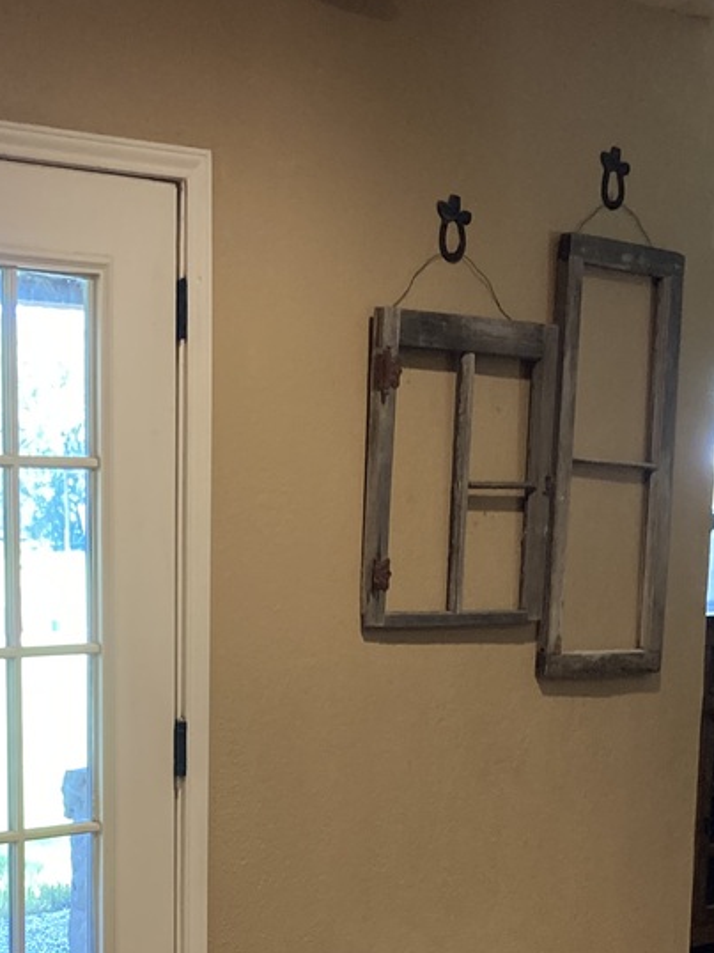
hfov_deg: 19.4
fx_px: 2064
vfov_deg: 25.2
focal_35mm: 75
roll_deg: -1.5
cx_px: 142
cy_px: 857
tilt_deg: -9.8
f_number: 1.8
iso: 160
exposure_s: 1/60
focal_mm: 3.99
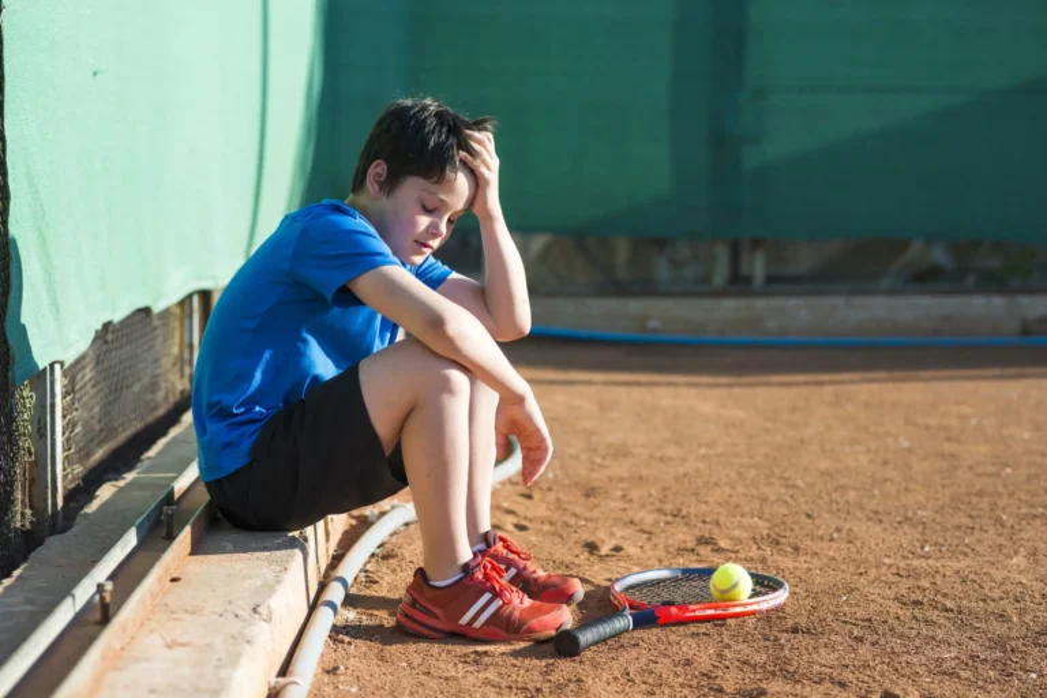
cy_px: 349
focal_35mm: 85
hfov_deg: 23.9
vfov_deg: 16.1
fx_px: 2472
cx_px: 524
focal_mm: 85
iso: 100
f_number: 4
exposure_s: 1/500
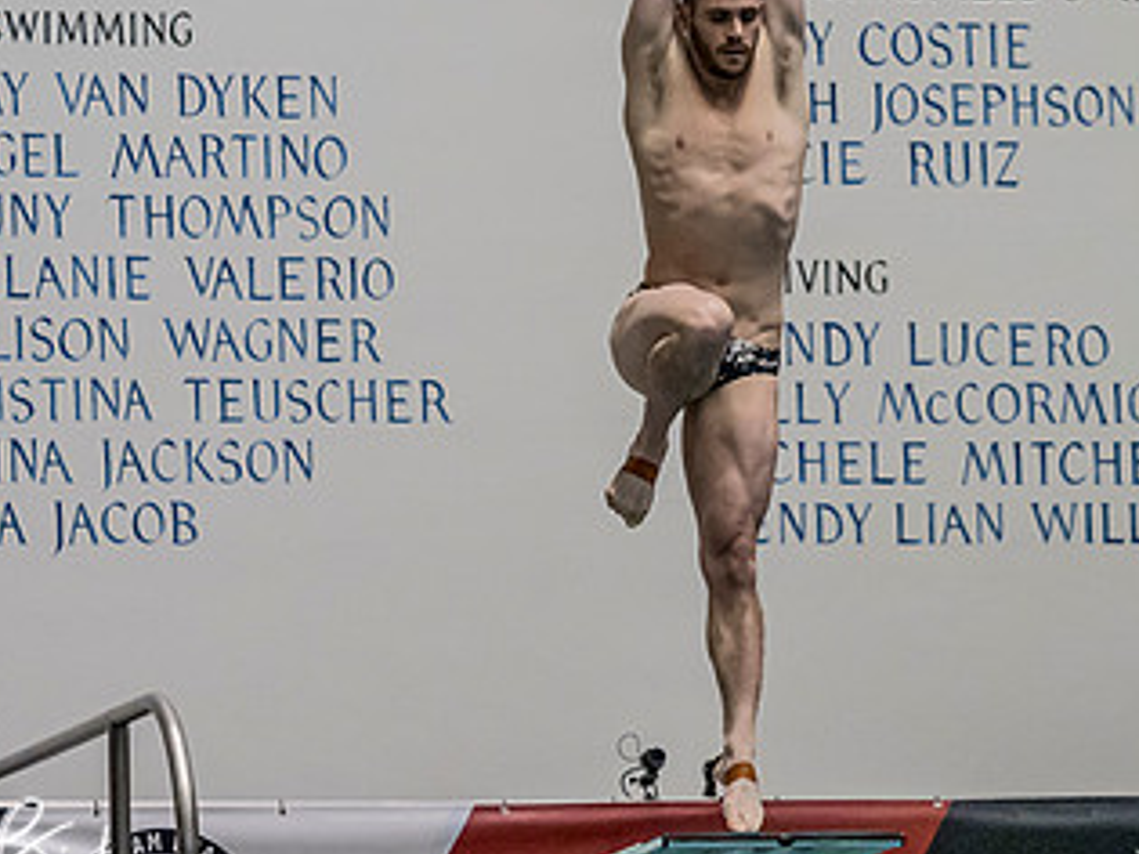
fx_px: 9078
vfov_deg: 5.4
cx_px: 687
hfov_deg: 7.2
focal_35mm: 276
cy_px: 280
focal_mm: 75
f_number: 2.8
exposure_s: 1/1600
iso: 4000
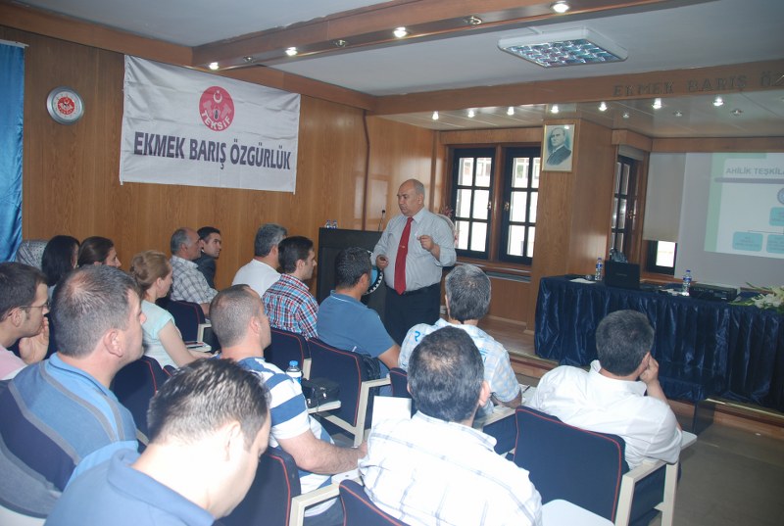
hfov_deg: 67.3
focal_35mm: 27
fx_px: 589
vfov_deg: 48.1
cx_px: 392
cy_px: 263
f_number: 4
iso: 200
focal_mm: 18
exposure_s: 1/60
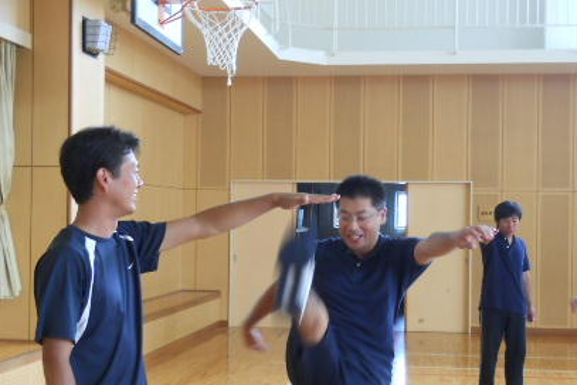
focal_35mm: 67
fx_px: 1075
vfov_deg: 20.2
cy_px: 272
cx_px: 272
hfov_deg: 30.1
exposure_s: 1/30
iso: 200
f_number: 3.1
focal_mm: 6.72
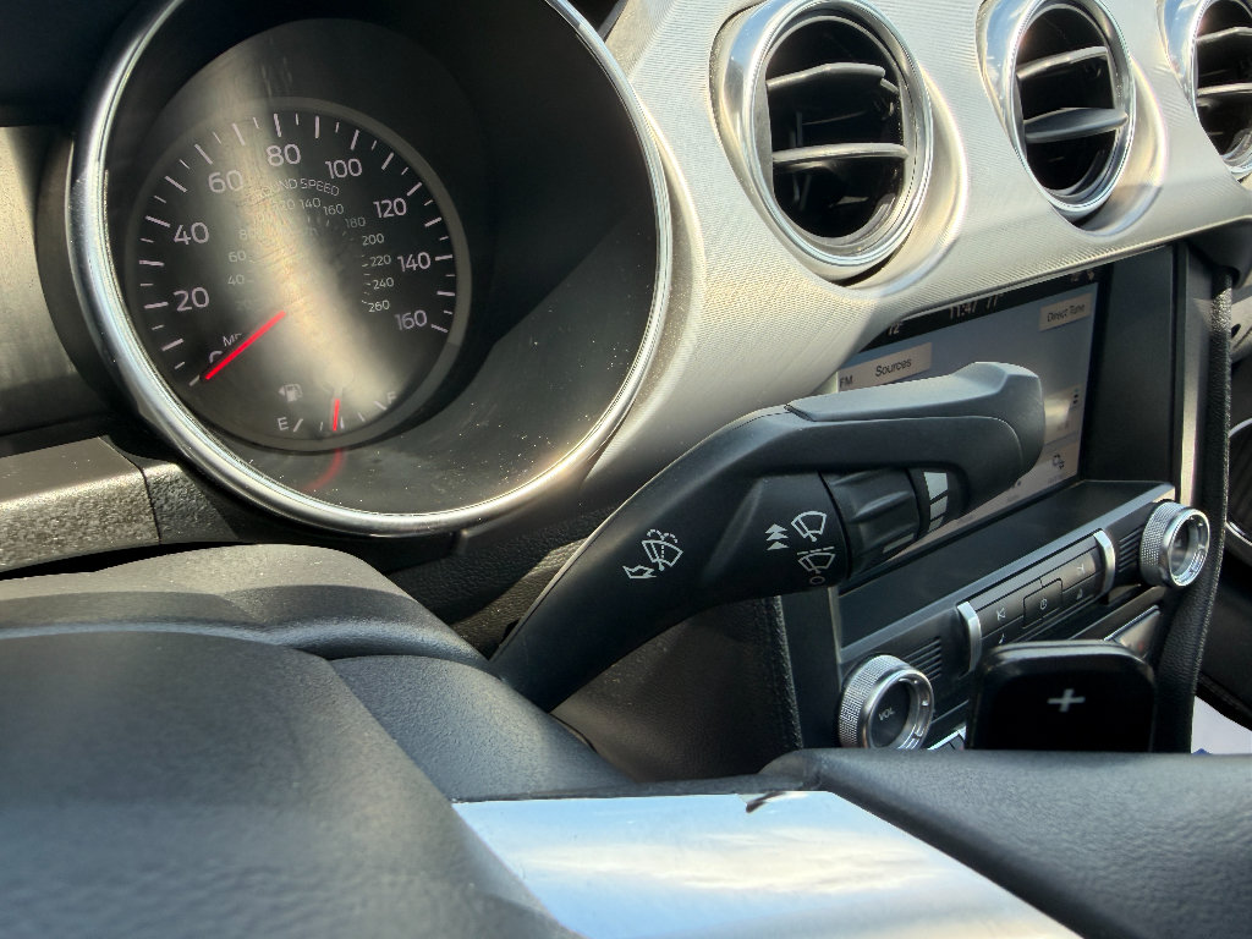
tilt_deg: -35.9
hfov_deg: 71.6
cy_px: 470
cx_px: 626
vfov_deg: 56.8
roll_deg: -2.2
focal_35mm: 24
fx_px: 868
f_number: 2.2
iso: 50
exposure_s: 1/133
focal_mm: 2.22
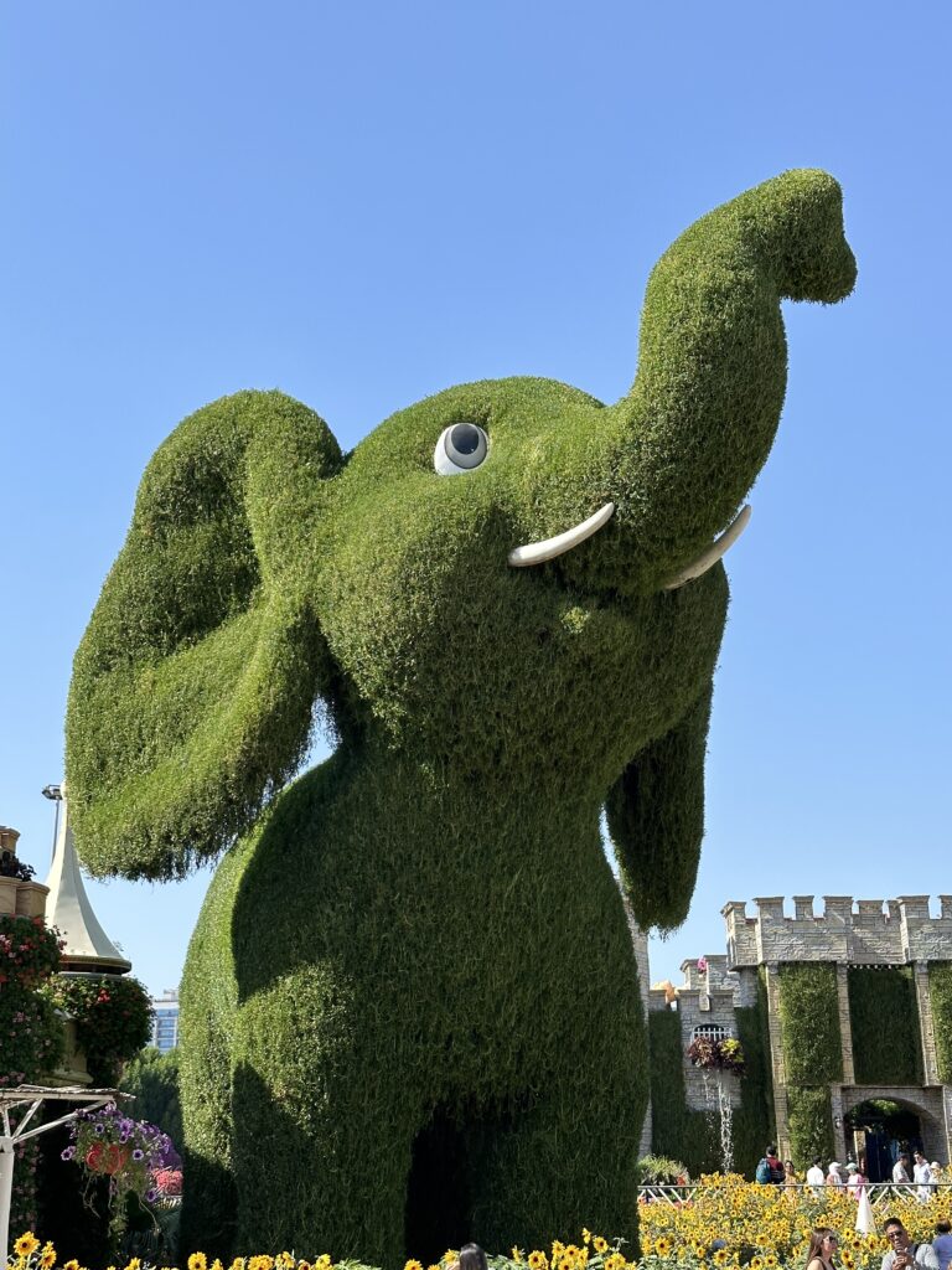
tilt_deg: +17.8
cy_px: 635
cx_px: 476
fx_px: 1760
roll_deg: +0.4
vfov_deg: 39.7
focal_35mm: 48
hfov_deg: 30.3
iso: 64
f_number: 1.78
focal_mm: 6.86
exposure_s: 1/2532
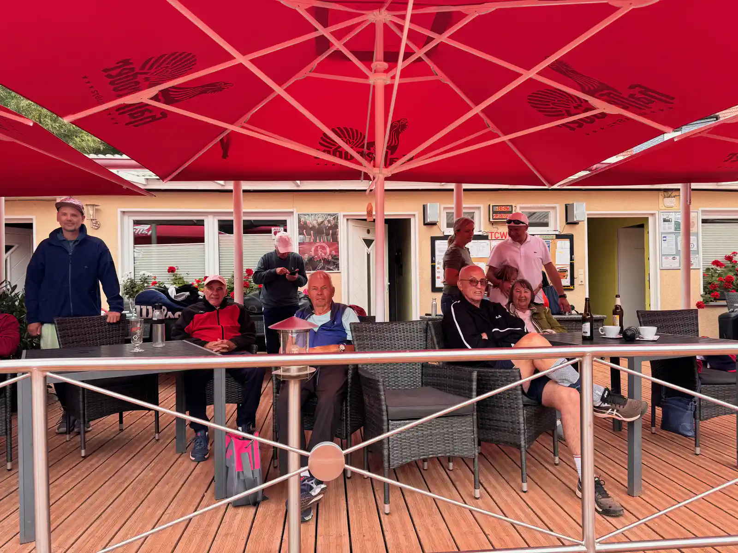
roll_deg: +1.5
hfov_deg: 71.6
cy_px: 276
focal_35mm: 24
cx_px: 369
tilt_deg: -0.6
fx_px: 512
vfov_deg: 56.8
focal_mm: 6.76
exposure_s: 1/220
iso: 64
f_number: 1.78
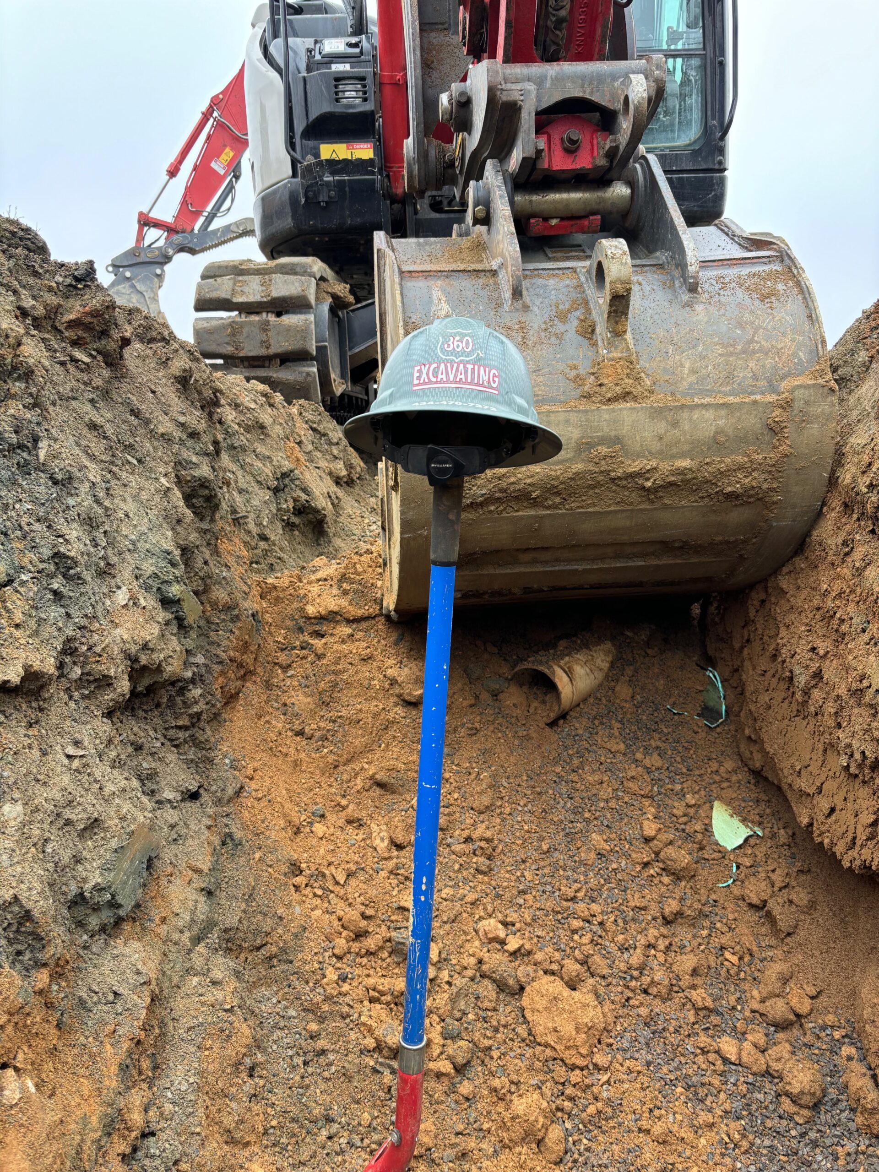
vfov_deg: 67.3
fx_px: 880
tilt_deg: -5.1
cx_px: 440
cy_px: 586
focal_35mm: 26
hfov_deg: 53.1
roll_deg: -0.6
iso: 50
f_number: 1.6
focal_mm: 5.96
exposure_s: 1/121
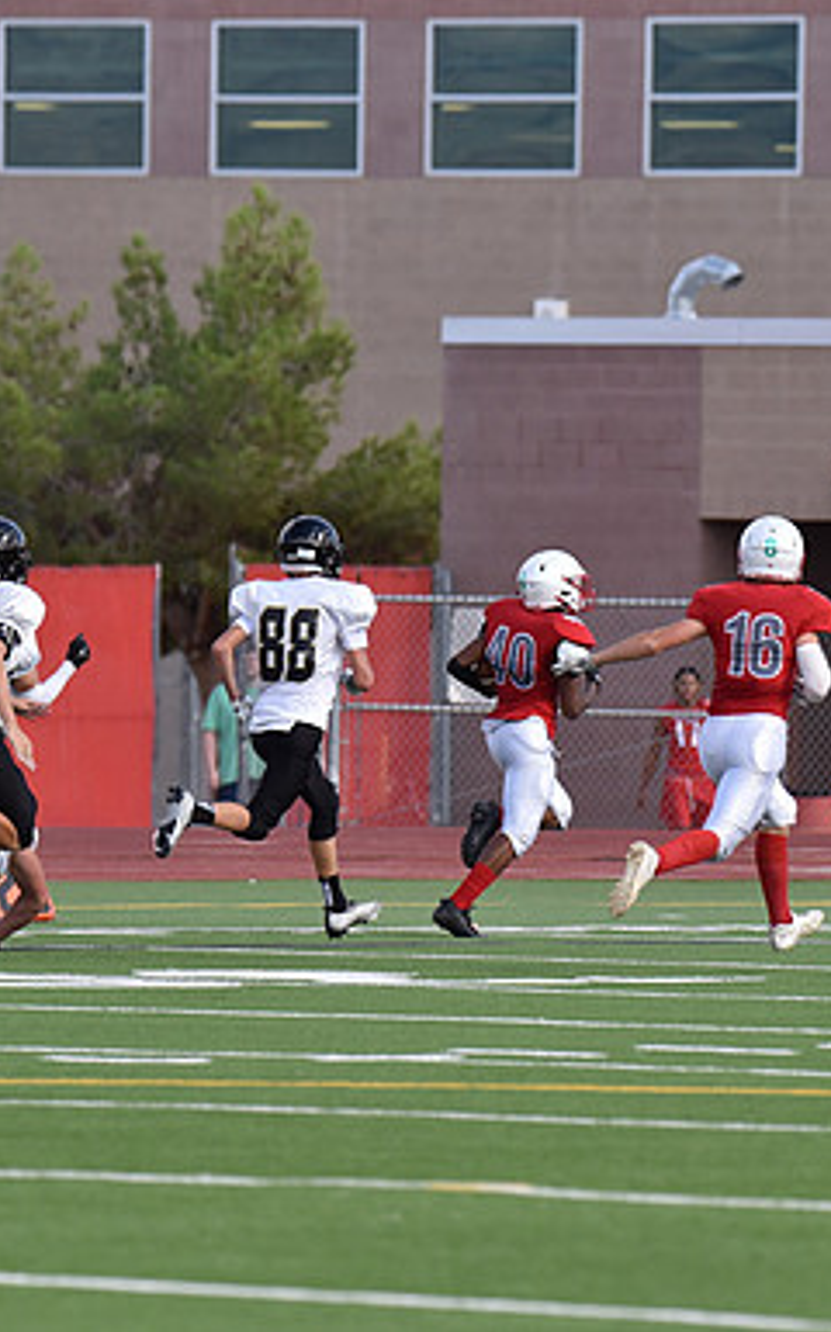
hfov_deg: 2.7
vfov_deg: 4.3
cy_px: 666
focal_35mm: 492
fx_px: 17861
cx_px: 578
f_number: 5.6
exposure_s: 1/3200
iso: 1100
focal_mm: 320
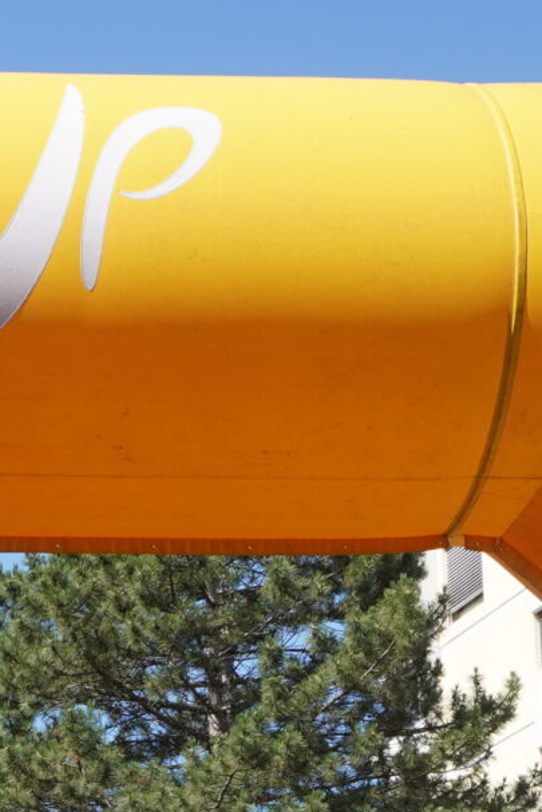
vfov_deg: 16.2
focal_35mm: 120
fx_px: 2711
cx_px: -258
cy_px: 1031
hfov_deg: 11.0
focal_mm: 19
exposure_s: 1/100
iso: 100
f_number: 10
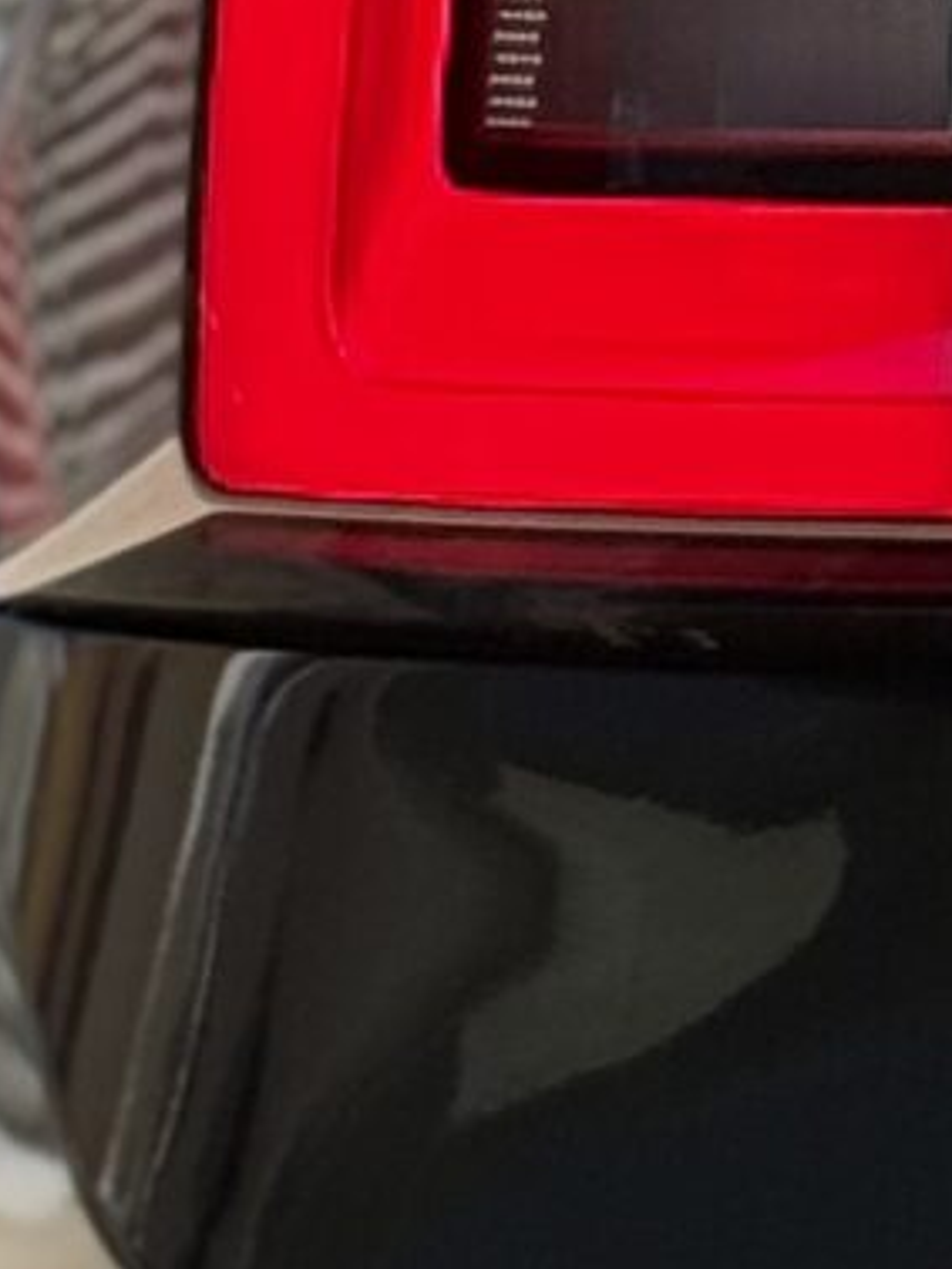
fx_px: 11947
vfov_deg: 6.1
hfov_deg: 4.5
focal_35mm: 326
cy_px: -128
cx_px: 1843
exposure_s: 1/2208
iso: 80
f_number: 1.78
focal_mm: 6.76
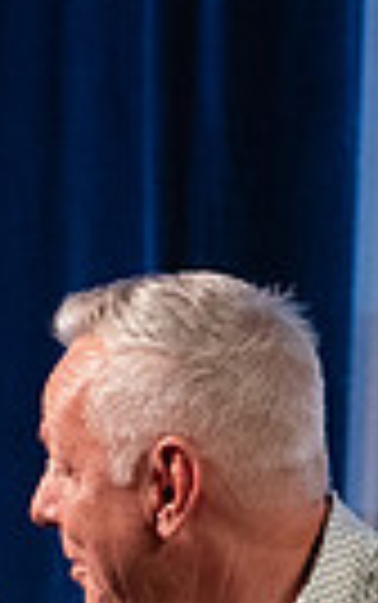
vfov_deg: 4.5
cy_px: 839
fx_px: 7615
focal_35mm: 463
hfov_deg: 2.8
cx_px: -162
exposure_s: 1/200
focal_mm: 105
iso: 6400
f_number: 6.3
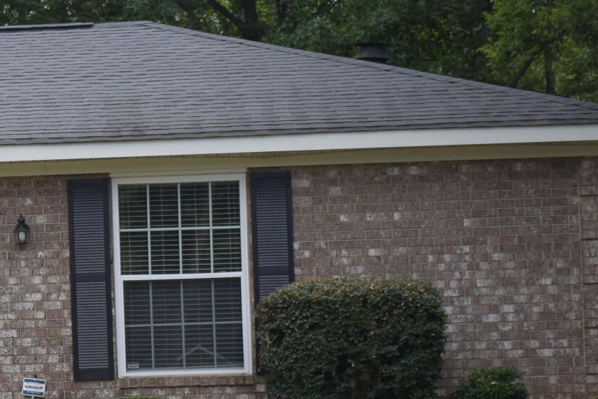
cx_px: -111
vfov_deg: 10.5
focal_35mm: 130
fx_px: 2159
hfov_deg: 15.2
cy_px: 340
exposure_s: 1/640
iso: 200
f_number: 4
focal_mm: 24
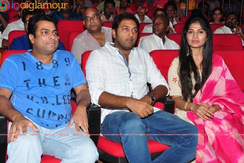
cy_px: 81
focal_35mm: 52
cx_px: 120
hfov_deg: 38.2
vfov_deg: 26.0
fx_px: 352
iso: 400
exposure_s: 1/125
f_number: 10
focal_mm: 34
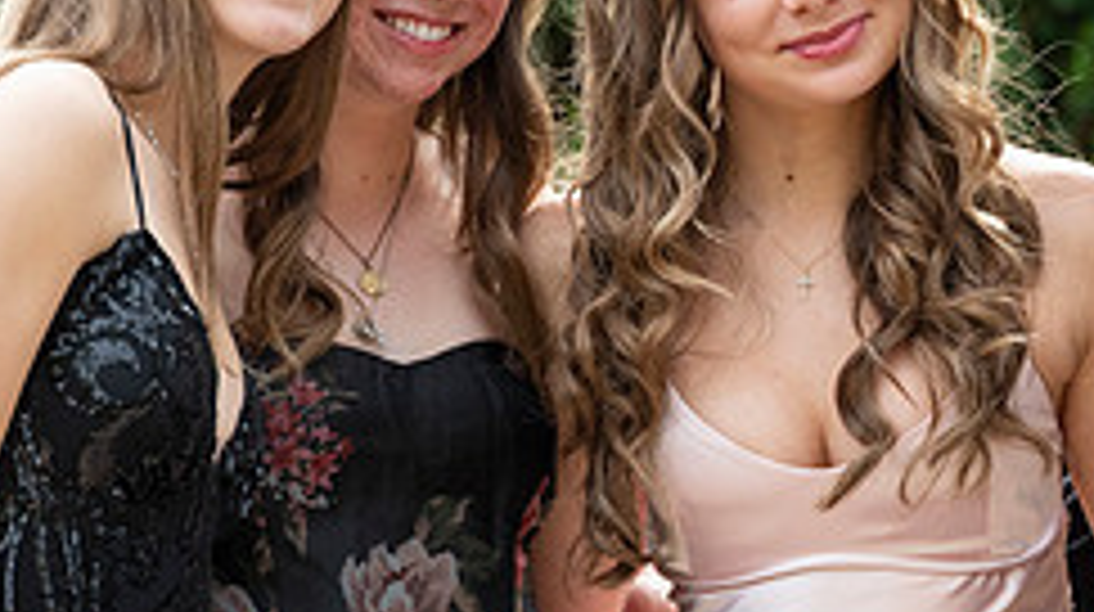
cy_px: 254
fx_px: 12343
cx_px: 891
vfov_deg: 2.8
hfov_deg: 5.1
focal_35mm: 426
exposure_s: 1/640
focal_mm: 170
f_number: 6.3
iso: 1250
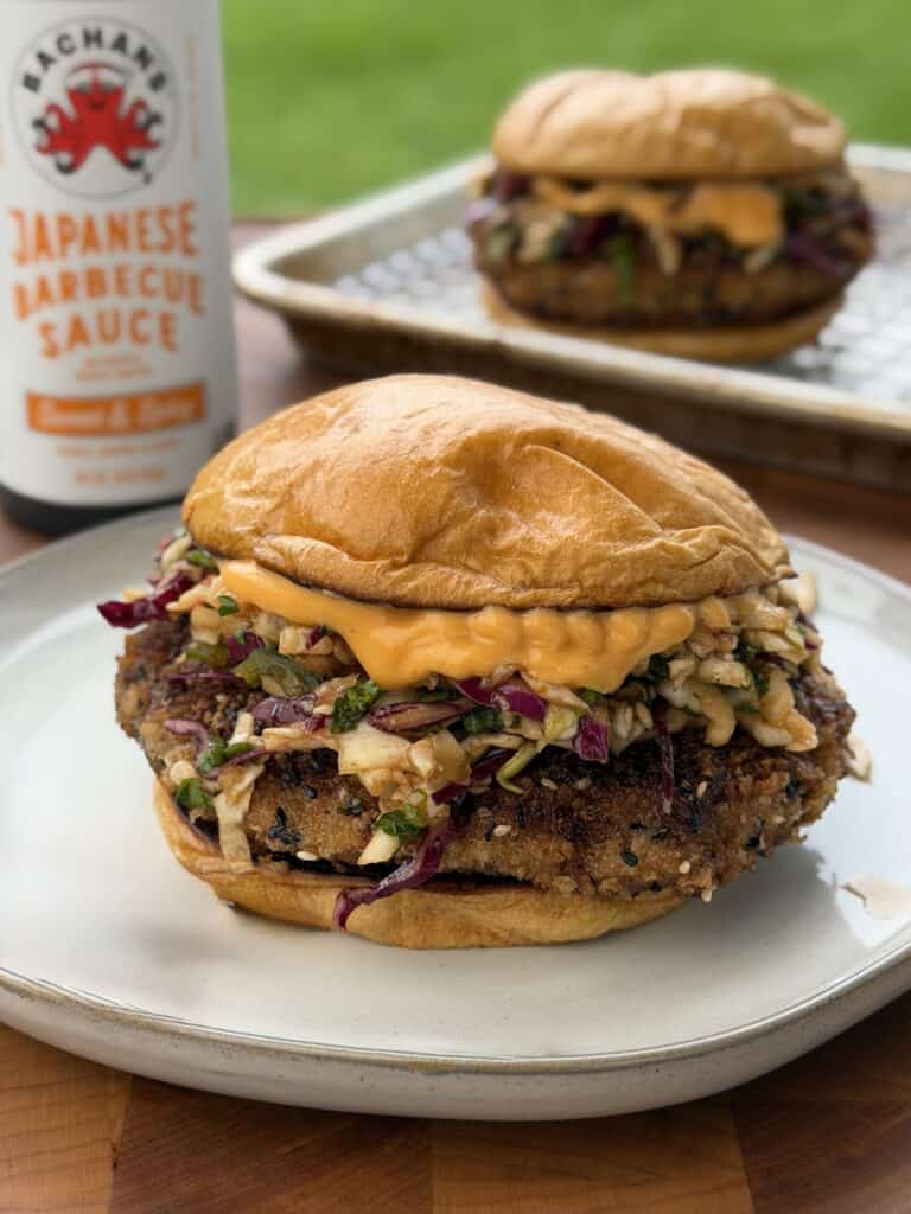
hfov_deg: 30.3
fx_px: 1684
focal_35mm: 48
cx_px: 456
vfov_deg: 39.7
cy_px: 607
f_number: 1.78
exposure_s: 1/587
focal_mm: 6.76
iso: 64
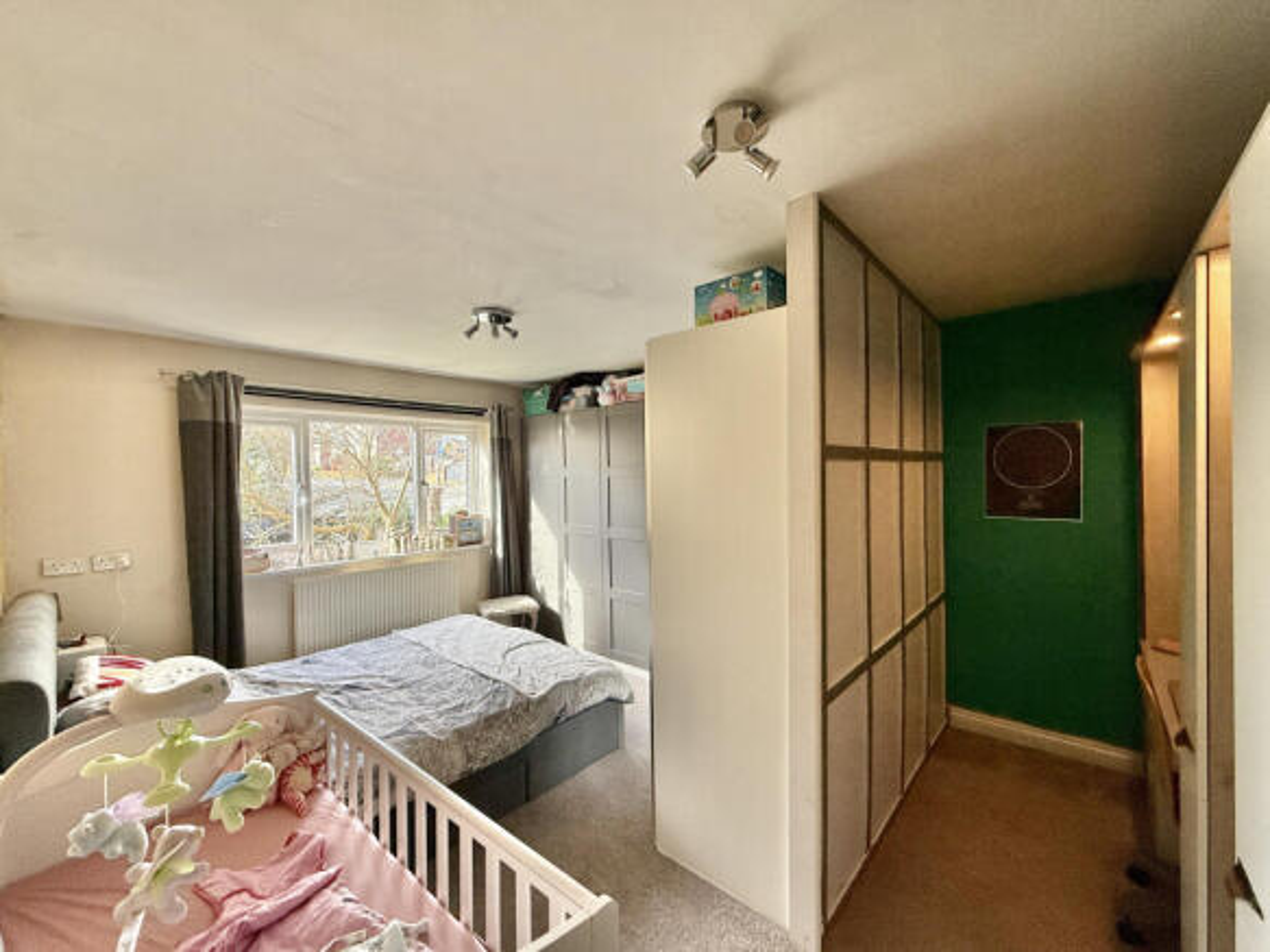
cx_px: 635
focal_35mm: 14
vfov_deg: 85.7
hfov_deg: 102.1
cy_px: 476
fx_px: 514
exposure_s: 1/99
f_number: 2.2
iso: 125
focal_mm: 2.22
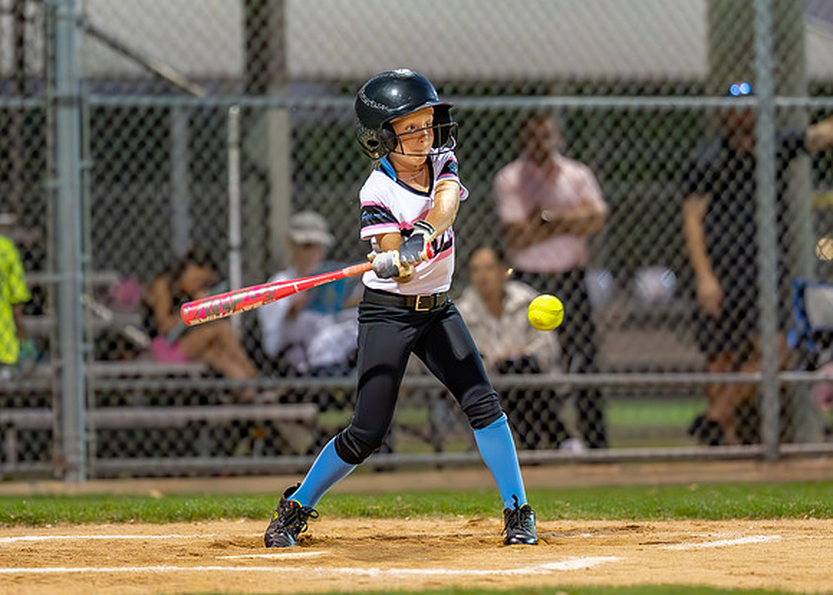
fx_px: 7978
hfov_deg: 6.0
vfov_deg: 4.3
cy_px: 183
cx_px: 325
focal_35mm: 337
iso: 6400
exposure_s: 1/1600
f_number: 1.8
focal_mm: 135
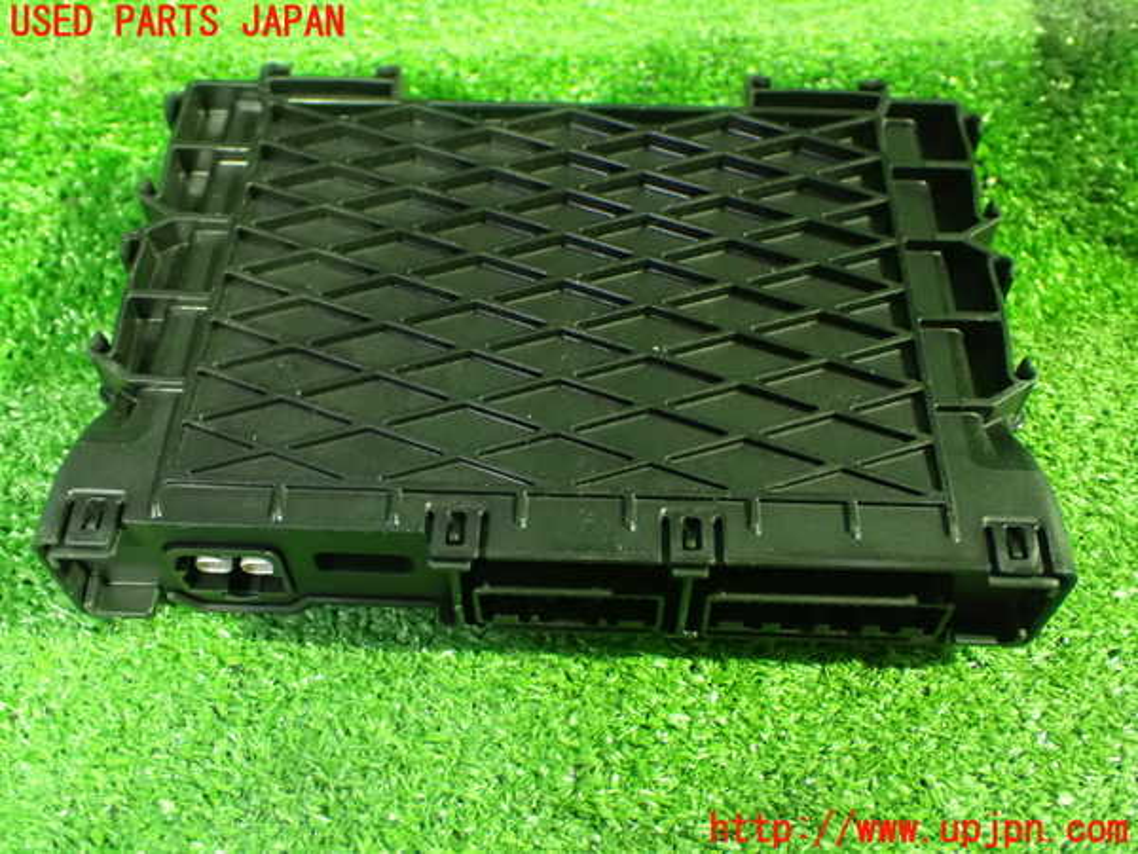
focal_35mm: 38
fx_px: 1249
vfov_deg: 37.7
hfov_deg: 49.0
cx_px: 569
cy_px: 427
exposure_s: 1/15
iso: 1600
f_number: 2.7
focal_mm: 6.83
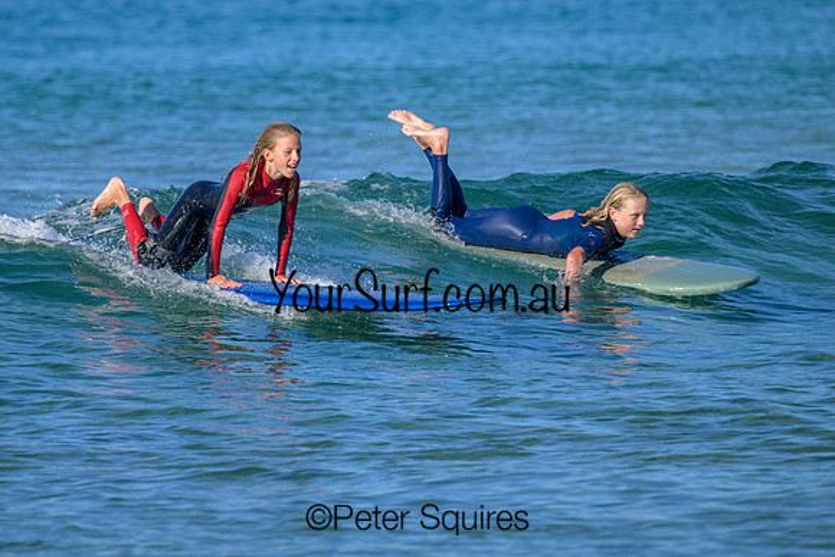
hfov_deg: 2.9
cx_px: 304
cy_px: 248
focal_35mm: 712
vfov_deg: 1.9
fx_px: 16525
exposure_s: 1/1600
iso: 280
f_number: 8
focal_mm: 560
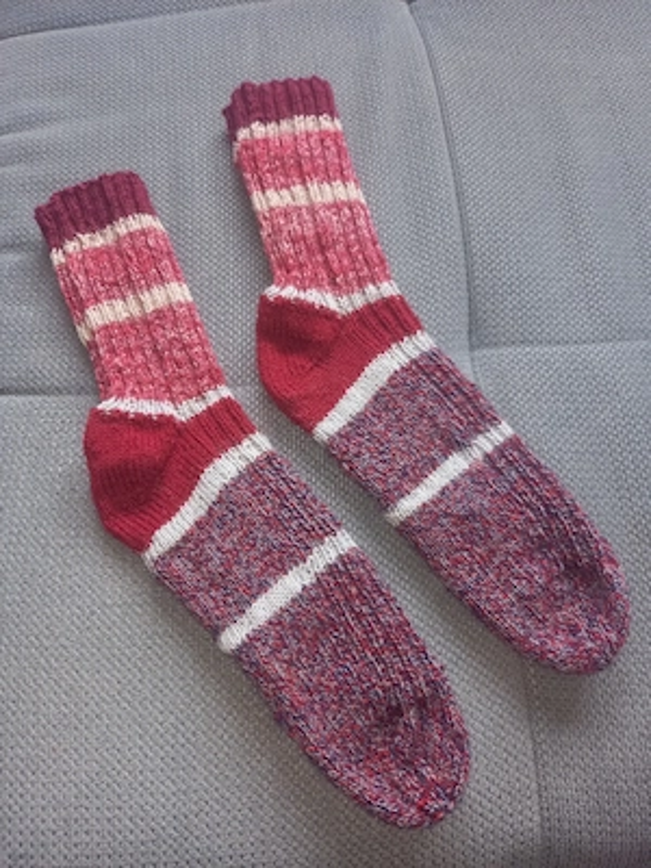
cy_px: 434
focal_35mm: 25
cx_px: 326
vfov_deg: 69.4
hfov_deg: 54.9
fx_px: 627
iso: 80
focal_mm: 4.65
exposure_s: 1/50
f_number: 1.8
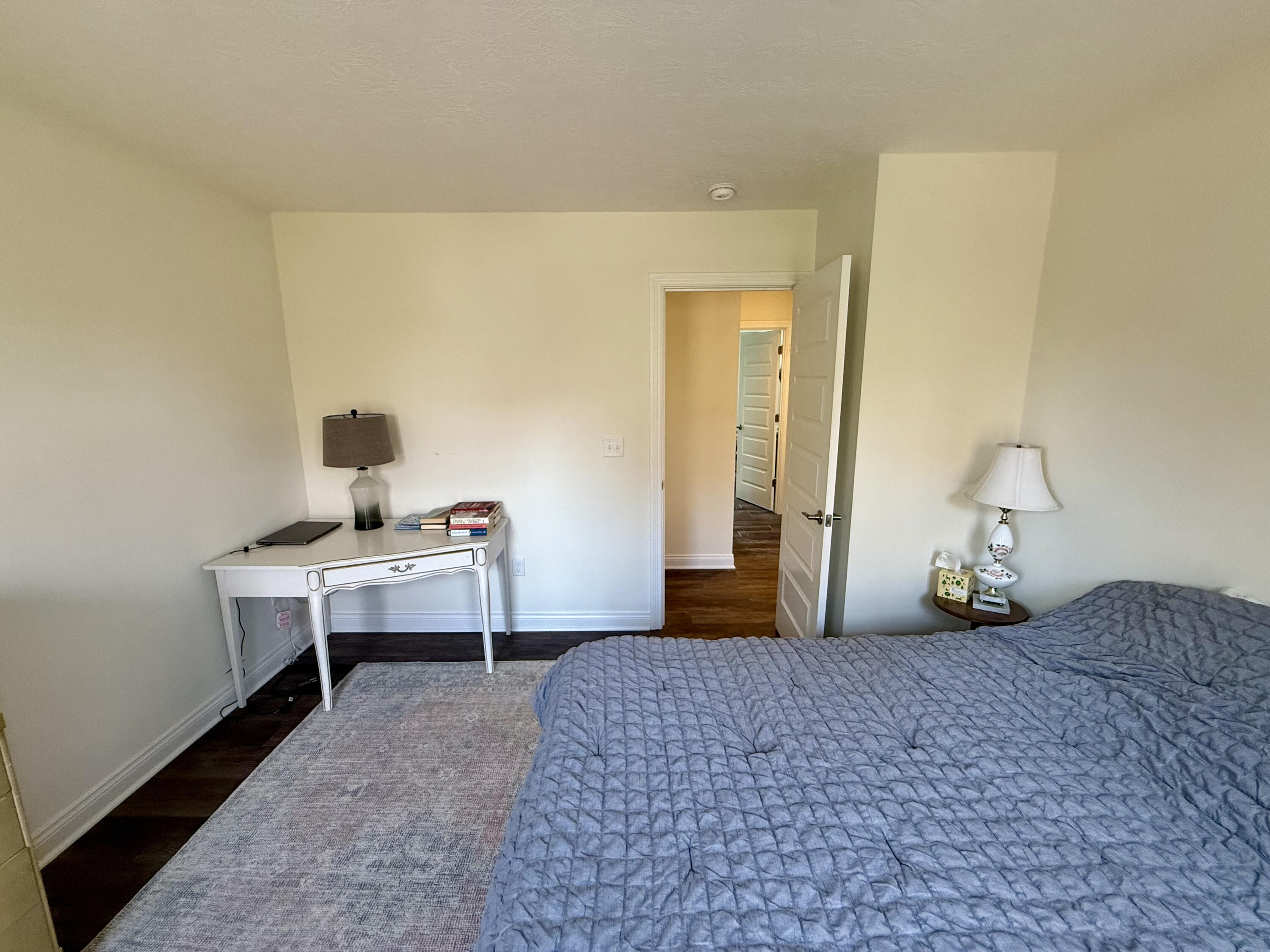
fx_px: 514
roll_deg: +0.1
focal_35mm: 14
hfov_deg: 102.1
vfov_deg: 85.7
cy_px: 476
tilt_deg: -10.3
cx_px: 635
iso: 250
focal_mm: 2.22
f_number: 2.2
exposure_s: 1/120
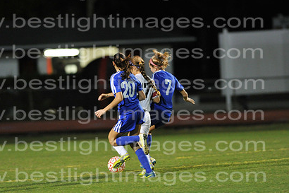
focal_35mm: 424
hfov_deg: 4.9
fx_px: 3402
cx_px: 106
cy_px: 100
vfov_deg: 3.2
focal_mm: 300
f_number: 3.2
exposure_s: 1/400
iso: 5000
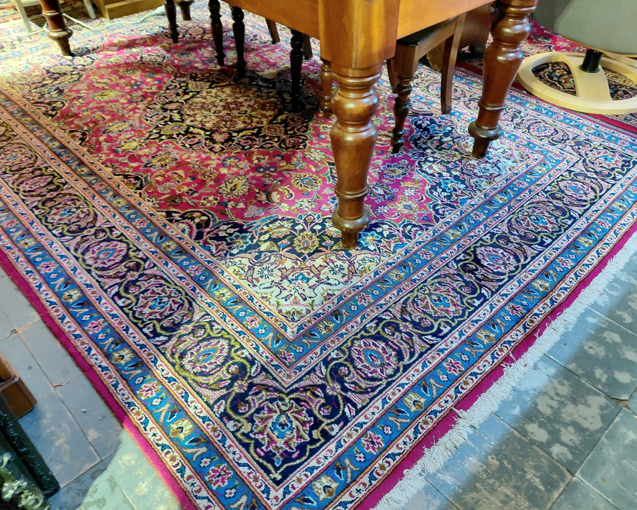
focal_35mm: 27
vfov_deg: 53.2
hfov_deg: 64.1
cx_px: 312
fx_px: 509
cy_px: 252
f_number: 1.8
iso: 400
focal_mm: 4.69
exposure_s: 1/25.1
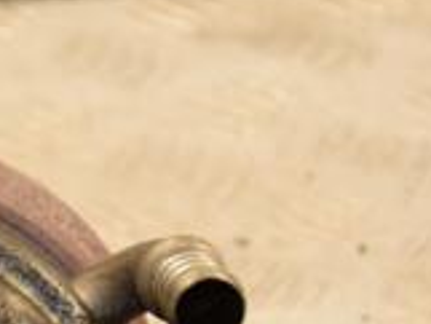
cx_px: -163
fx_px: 4685
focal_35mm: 376
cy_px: 477
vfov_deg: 3.9
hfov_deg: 5.2
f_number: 5.6
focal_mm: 70
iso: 800
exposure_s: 1/200
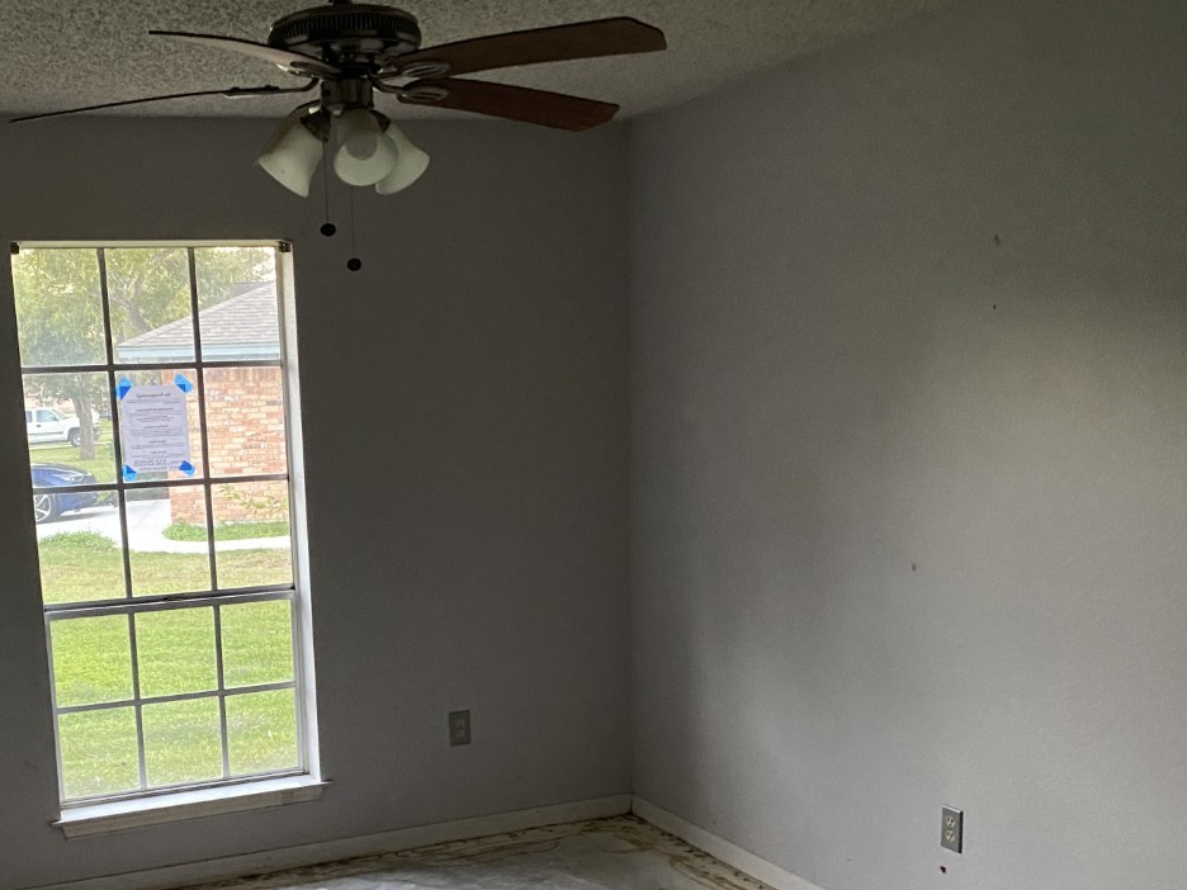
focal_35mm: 40
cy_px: 661
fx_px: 1372
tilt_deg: -11.4
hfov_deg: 45.9
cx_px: 372
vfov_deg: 35.2
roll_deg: +3.4
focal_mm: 4.25
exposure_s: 1/35
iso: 640
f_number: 1.8
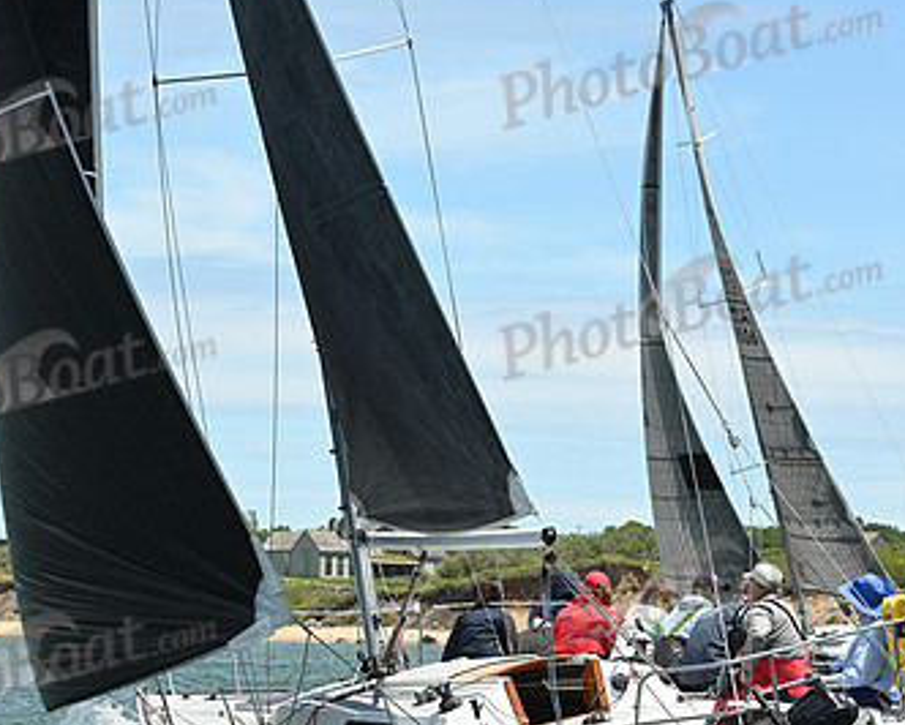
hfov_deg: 13.6
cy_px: 489
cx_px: 360
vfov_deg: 10.9
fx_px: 3779
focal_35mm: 141
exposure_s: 1/1000
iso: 320
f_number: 8
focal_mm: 86
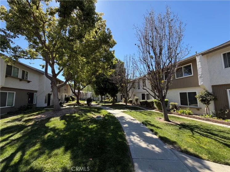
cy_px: 86
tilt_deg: +5.3
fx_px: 93
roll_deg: +1.8
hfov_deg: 102.1
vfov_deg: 85.7
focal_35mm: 14
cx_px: 115
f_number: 2.2
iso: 40
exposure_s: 1/535
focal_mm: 2.22
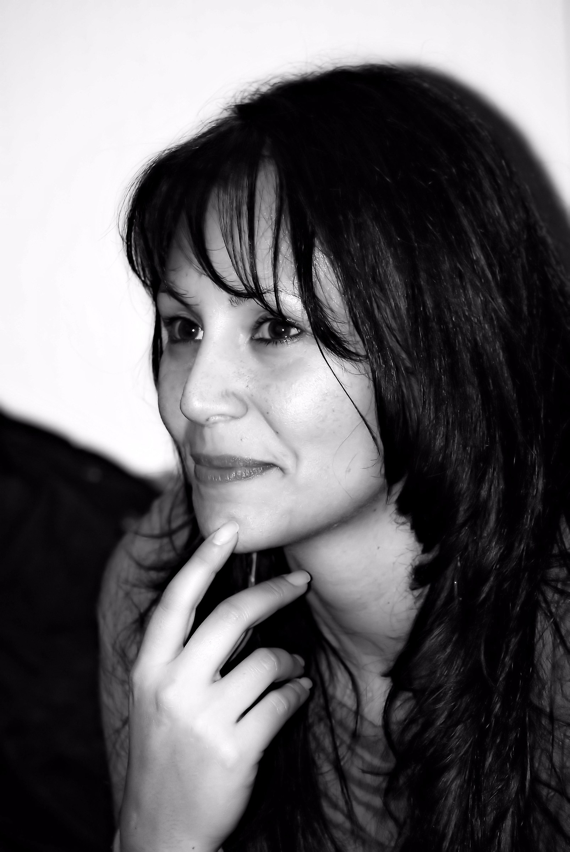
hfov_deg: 6.1
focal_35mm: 225
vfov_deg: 9.1
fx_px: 5330
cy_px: 426
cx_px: 285
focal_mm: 150
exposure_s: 1/60
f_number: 4.5
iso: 200
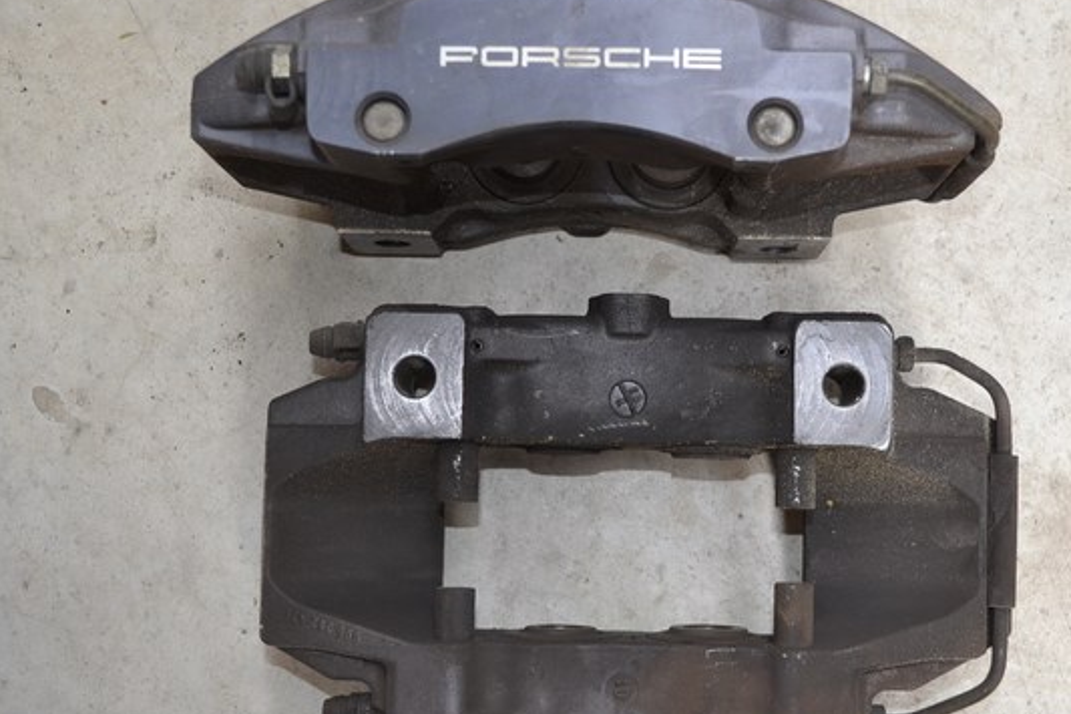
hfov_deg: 36.8
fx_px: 1606
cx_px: 623
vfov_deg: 25.0
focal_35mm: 54
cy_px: 377
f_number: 4
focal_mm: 24
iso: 450
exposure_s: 1/60
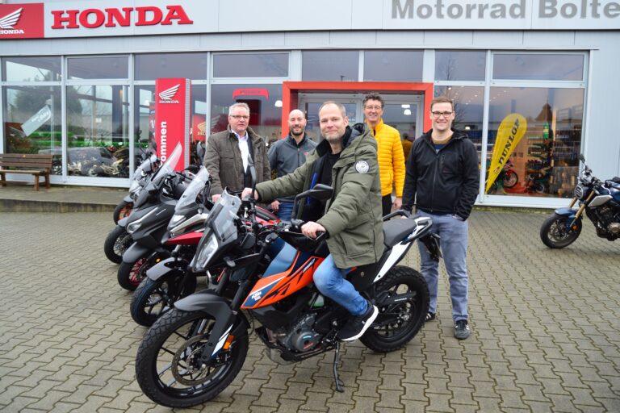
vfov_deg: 50.4
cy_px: 206
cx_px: 310
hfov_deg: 70.4
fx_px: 439
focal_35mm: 26
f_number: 4
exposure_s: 1/125
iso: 200
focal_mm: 17
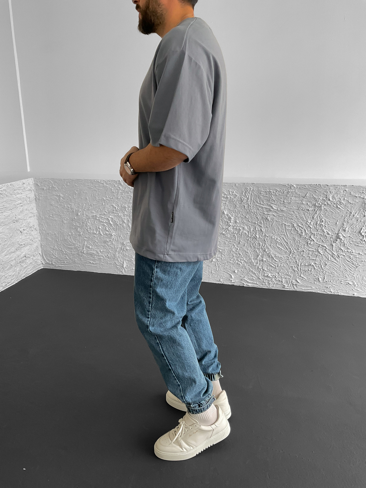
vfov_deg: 61.7
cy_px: 244
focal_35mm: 29
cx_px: 183
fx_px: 409
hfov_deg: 48.2
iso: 64
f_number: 1.8
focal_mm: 3
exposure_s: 1/120
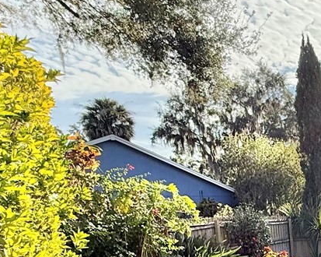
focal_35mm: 53
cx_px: 409
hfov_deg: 29.2
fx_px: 503
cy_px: 259
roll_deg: +2.6
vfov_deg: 26.9
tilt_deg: -4.3
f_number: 2.2
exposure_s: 1/1534
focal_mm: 2.22
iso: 64
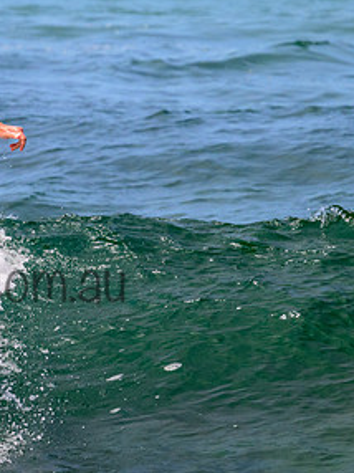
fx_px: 19241
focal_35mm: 1409
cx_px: -37
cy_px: 148
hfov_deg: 1.1
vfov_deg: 1.4
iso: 1000
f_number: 11
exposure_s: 1/2000
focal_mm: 530
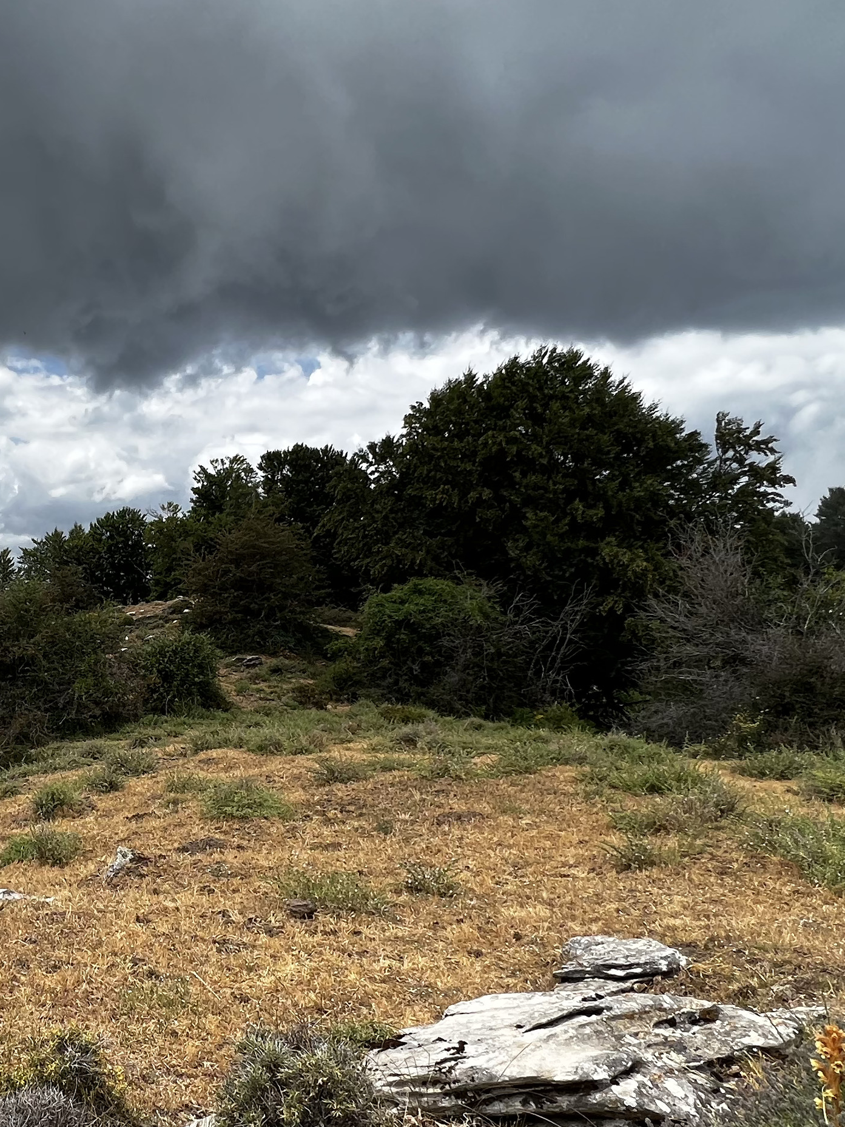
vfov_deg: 63.2
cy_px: 629
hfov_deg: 46.1
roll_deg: -1.2
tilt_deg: -0.1
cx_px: 124
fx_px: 911
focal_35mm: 28
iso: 32
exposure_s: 1/1946
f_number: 1.8
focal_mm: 1.57
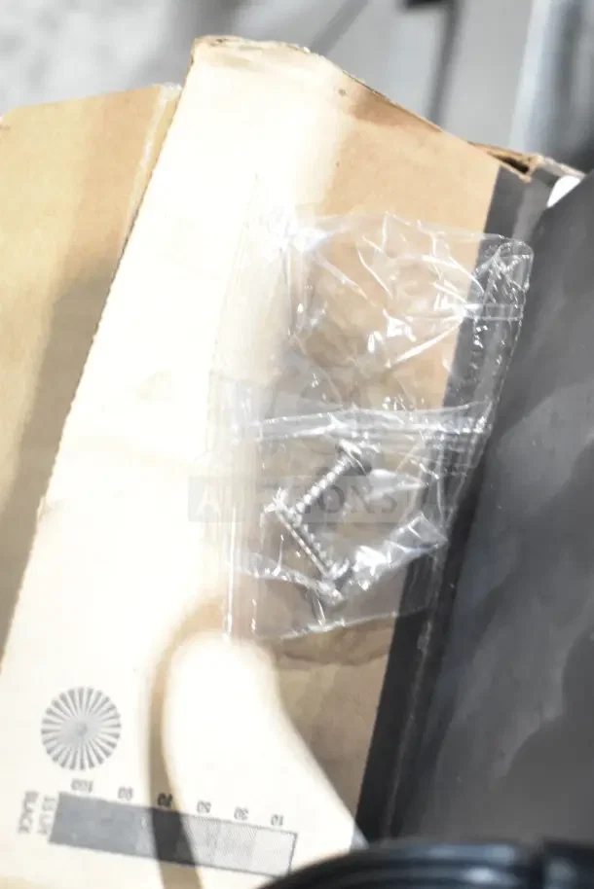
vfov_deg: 41.1
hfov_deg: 28.1
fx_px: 1187
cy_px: 444
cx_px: 297
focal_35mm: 48
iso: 2200
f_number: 4.5
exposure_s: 1/50
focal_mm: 32
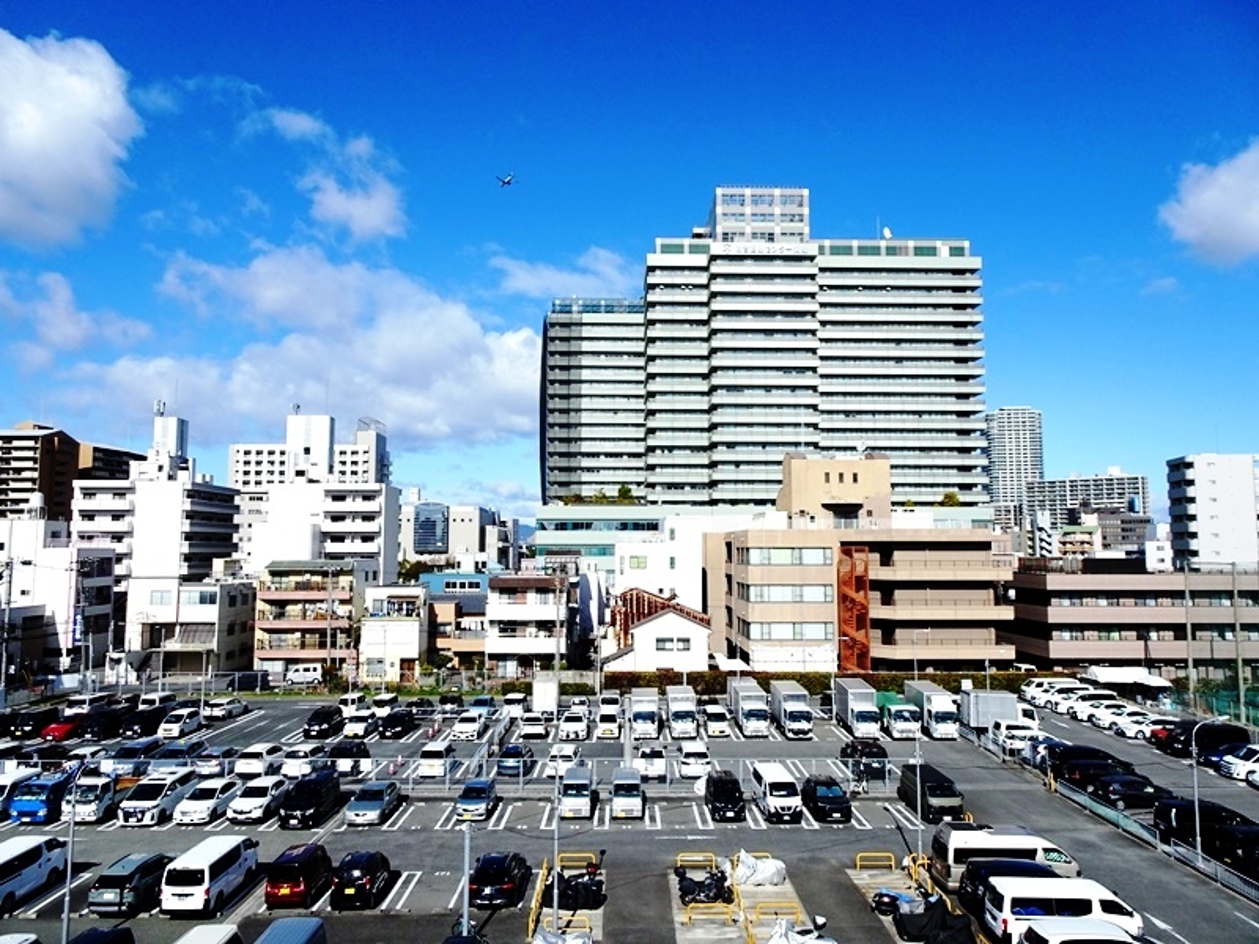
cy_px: 472
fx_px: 873
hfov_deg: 71.6
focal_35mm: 24
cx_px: 630
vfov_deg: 56.8
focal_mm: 4.1
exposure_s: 1/1250
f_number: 3.5
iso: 80
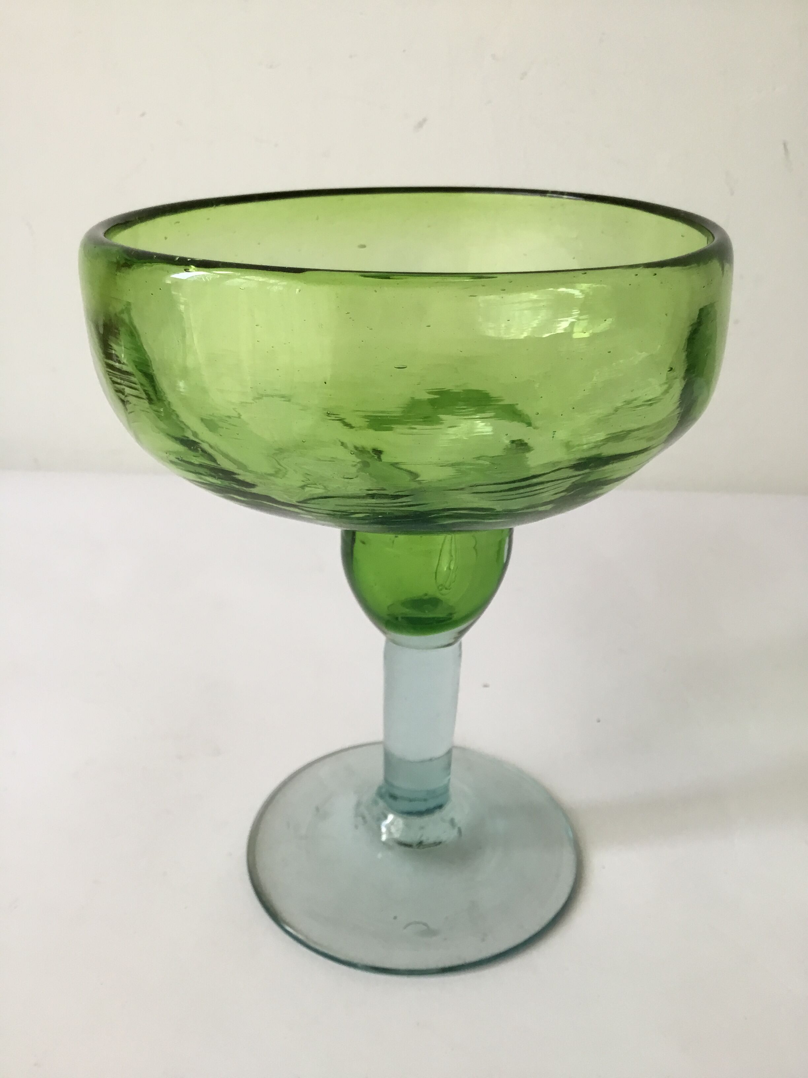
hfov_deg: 45.4
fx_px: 965
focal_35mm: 31
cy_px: 539
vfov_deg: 58.4
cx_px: 404
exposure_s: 1/33
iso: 25
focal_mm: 3.3
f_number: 2.4
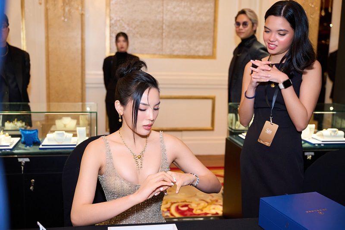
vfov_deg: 33.3
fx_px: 384
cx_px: 172
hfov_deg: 48.4
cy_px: 115
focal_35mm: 40
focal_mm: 40.1
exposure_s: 1/160
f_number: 3.2
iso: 1000
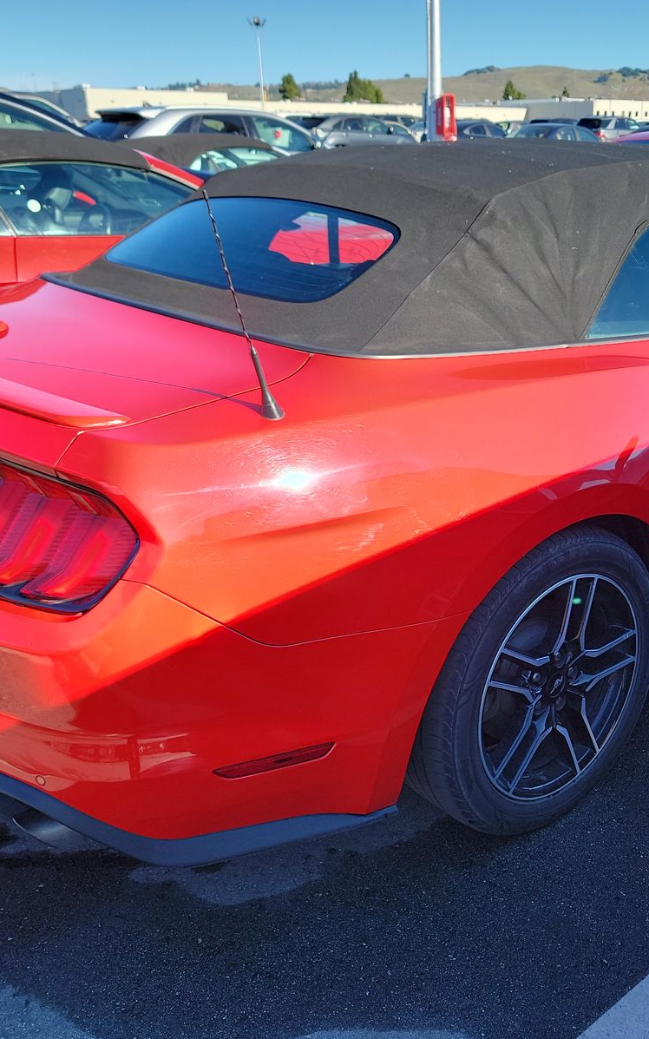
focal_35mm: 34
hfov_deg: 36.9
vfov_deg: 56.7
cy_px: 520
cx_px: 435
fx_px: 962
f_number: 1.8
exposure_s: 1/342
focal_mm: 6.7
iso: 50
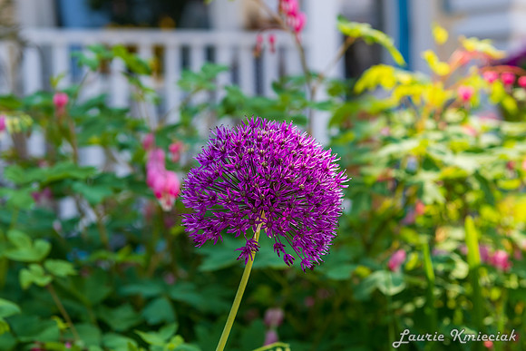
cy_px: 176
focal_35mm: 78
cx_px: 263
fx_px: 1140
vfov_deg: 17.5
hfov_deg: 26.0
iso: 250
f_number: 4.5
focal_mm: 52
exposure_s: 1/500
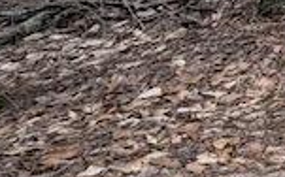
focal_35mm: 78
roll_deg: +1.1
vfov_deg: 14.6
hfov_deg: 15.6
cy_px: -146
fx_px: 605
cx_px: 663
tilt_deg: -0.7
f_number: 2.2
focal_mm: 2.22
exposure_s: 1/121
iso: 64
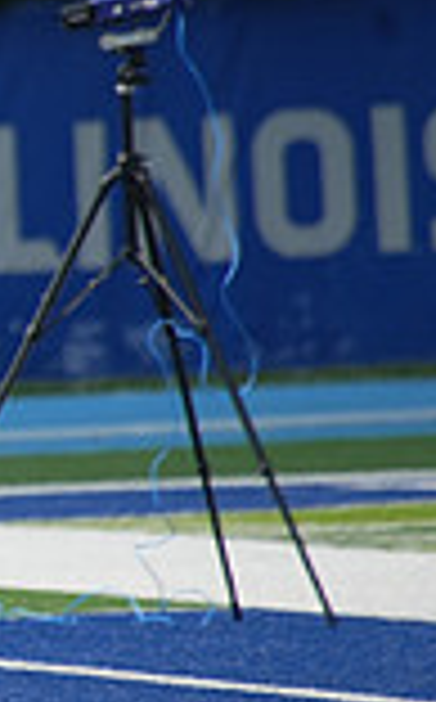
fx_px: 28967
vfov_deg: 1.4
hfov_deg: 0.9
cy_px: 295
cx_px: -827
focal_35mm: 1518
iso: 400
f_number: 5.6
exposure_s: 1/2000
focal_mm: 400
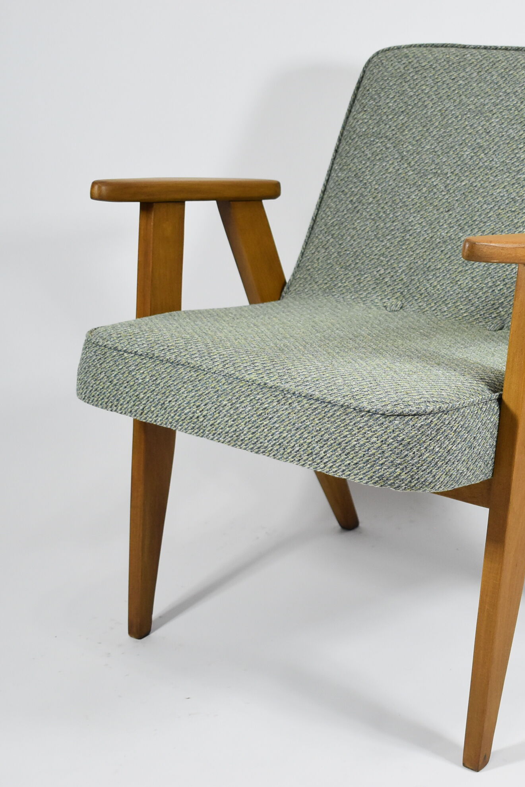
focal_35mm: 66
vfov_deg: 30.6
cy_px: 394
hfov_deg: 20.3
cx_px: 474
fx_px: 1438
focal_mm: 29
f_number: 4.2
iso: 1100
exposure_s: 1/125
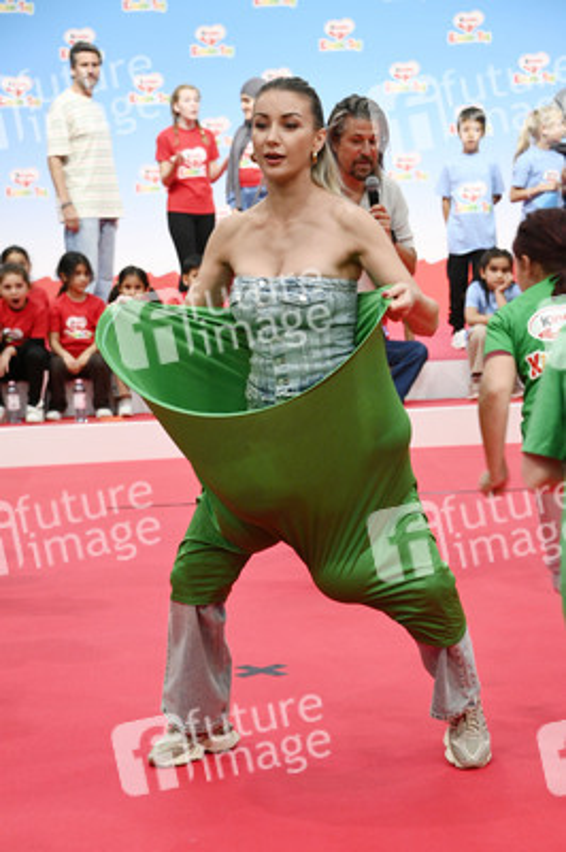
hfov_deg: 16.0
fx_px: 2008
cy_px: 426
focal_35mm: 85
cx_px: 283
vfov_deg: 23.9
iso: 4000
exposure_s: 1/160
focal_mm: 85
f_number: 5.6
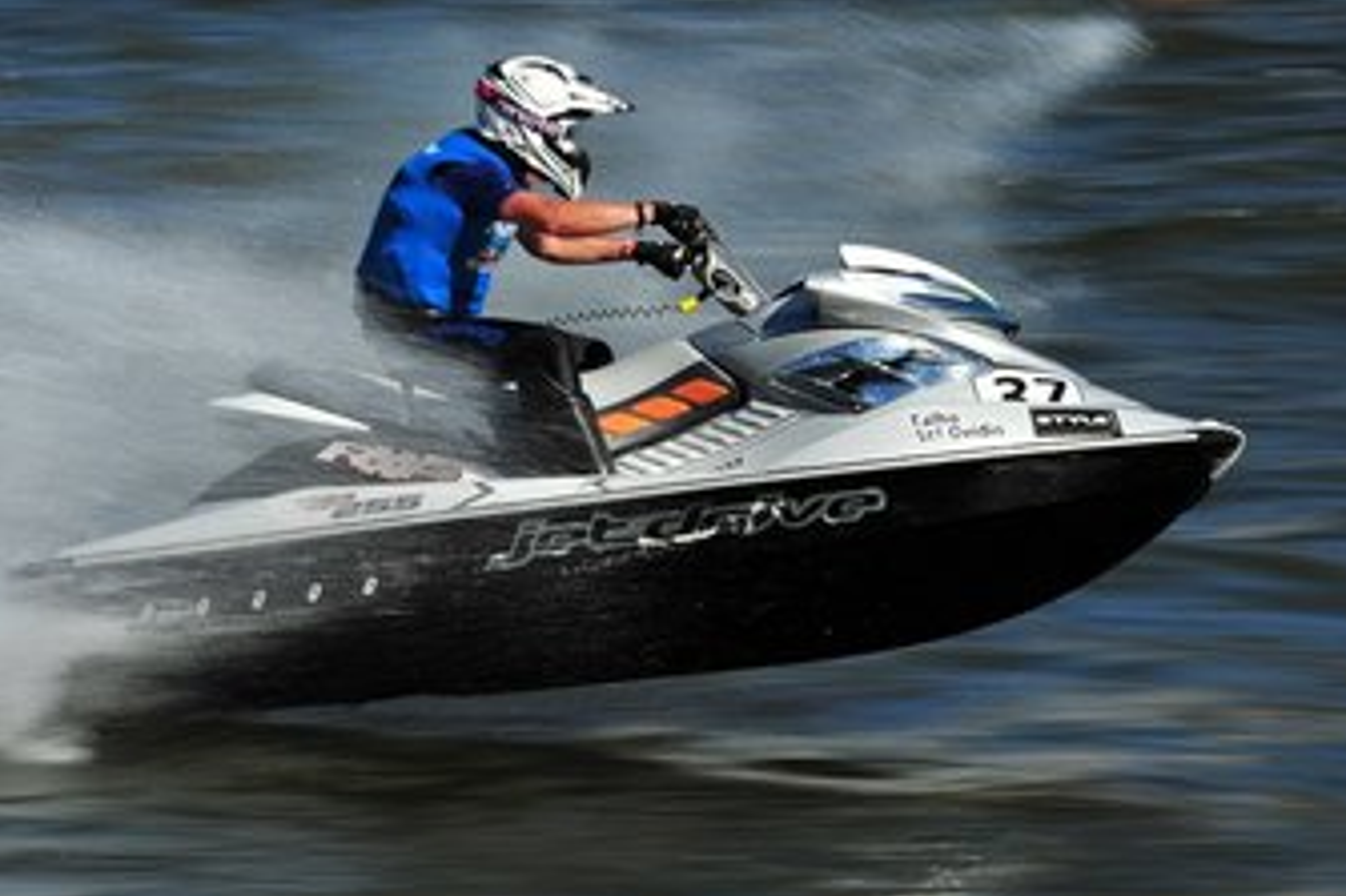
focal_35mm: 269
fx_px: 10052
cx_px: 707
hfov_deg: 7.7
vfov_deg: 5.1
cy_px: 402
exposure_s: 1/100
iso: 200
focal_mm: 200
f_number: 22
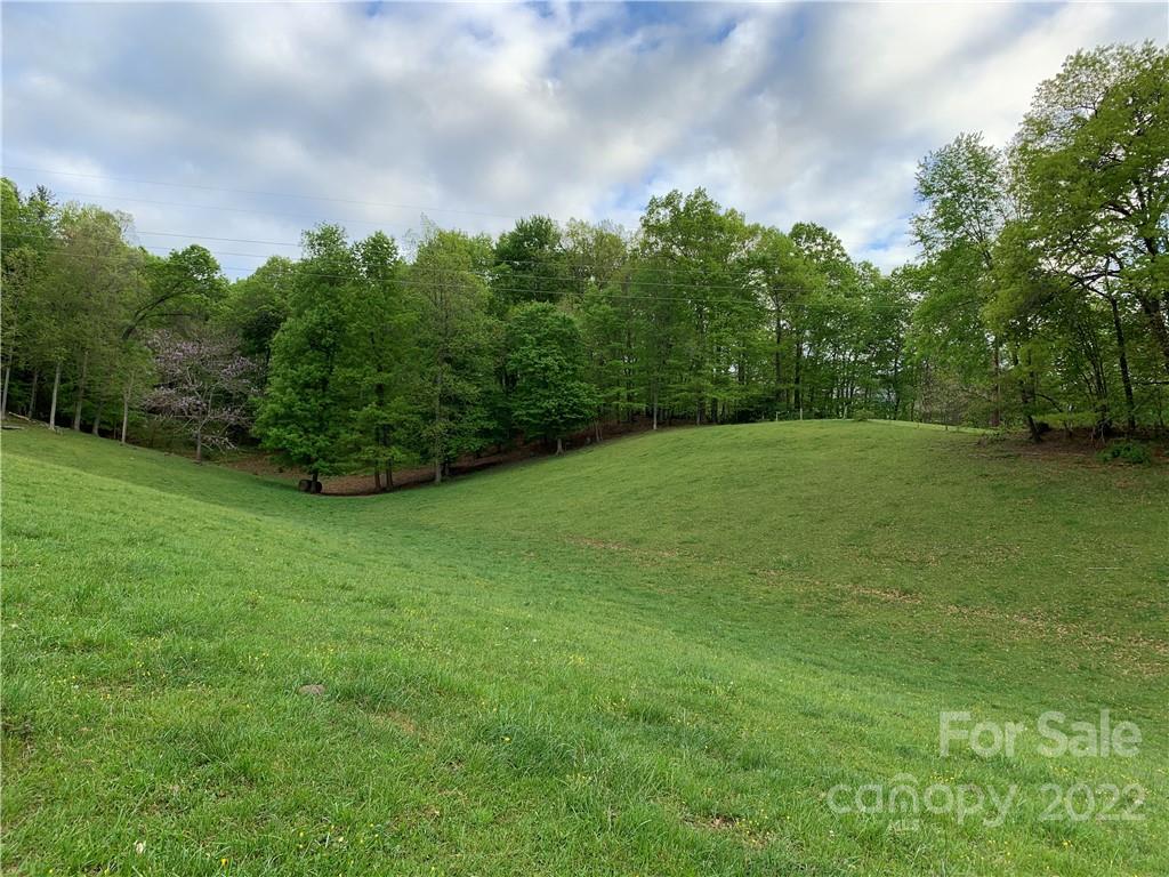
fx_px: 878
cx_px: 584
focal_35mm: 26
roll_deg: -0.5
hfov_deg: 67.3
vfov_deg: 53.1
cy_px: 438
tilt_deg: +8.3
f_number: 1.8
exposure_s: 1/363
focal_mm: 4.25
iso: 25
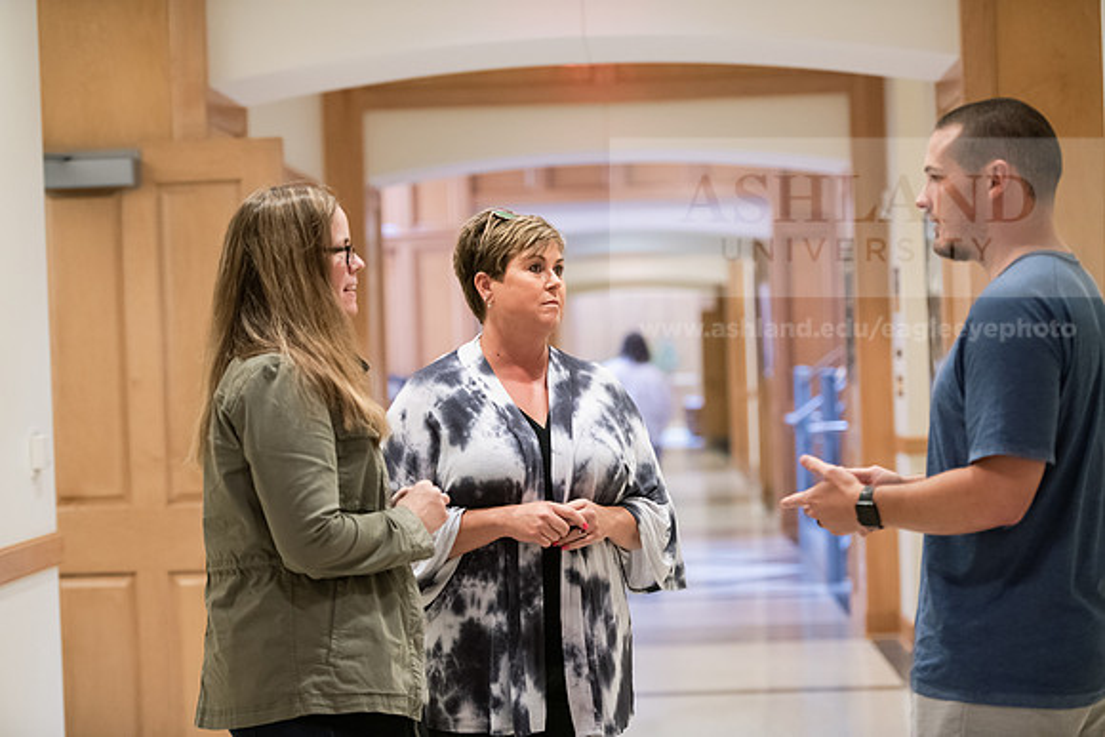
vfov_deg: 15.2
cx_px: 552
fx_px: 2763
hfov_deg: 22.6
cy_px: 368
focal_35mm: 90
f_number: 2.8
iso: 2500
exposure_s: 1/200
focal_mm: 90
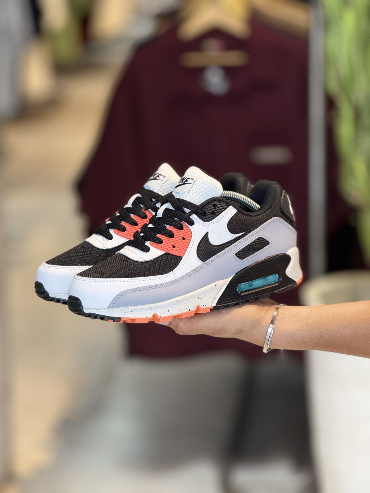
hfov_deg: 12.3
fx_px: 1710
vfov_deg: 16.4
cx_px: 185
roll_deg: +0.5
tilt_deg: -12.0
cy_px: 246
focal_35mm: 120
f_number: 2.8
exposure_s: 1/100
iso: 160
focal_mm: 15.66
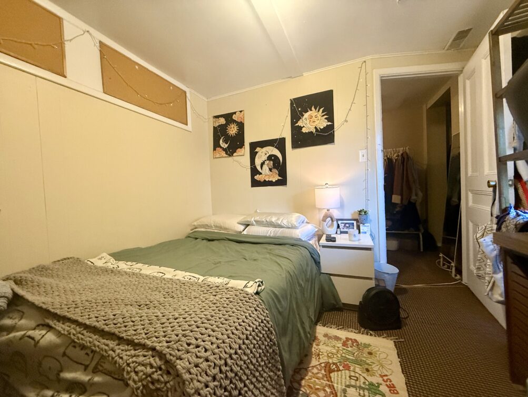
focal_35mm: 14
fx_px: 214
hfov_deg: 102.0
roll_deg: +2.4
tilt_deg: -1.9
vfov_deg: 85.8
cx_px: 264
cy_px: 198
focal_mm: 2.22
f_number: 2.2
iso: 500
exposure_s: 1/60
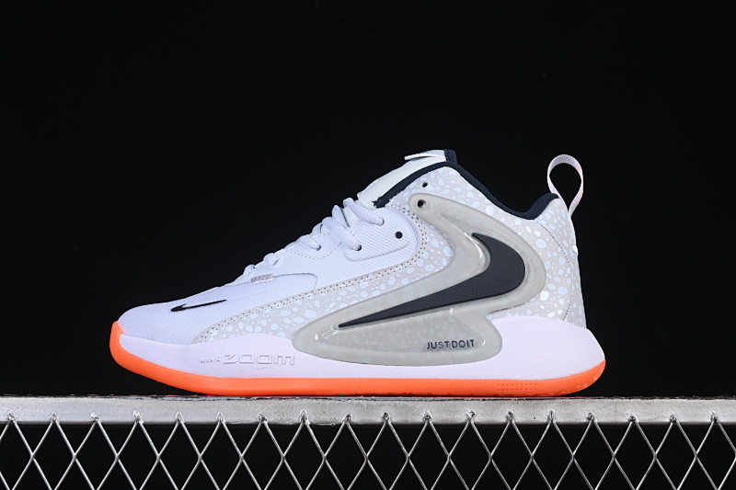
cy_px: 245
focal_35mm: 75
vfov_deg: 18.2
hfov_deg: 27.0
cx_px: 368
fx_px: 1533
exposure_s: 1/80
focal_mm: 50
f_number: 8
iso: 160
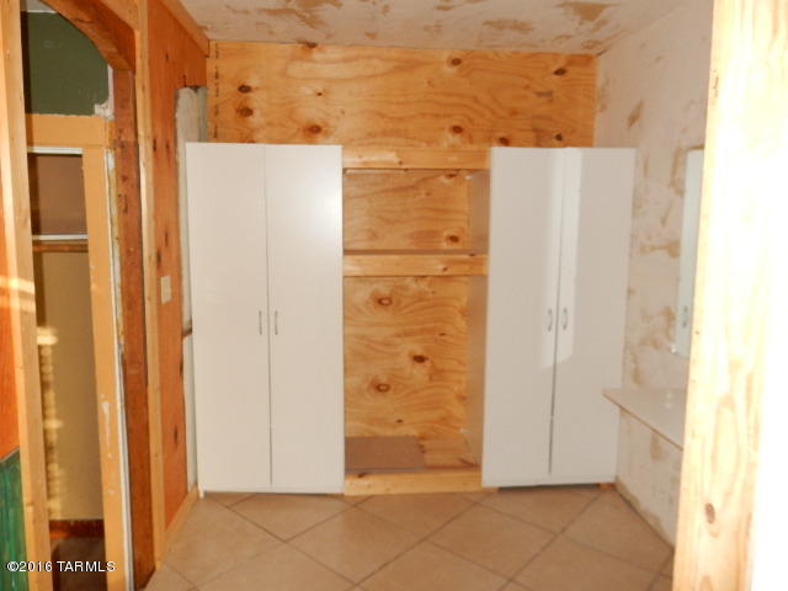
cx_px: 394
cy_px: 296
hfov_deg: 69.4
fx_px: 569
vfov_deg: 54.9
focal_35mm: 25
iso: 200
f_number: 3.7
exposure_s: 1/30
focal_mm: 4.5
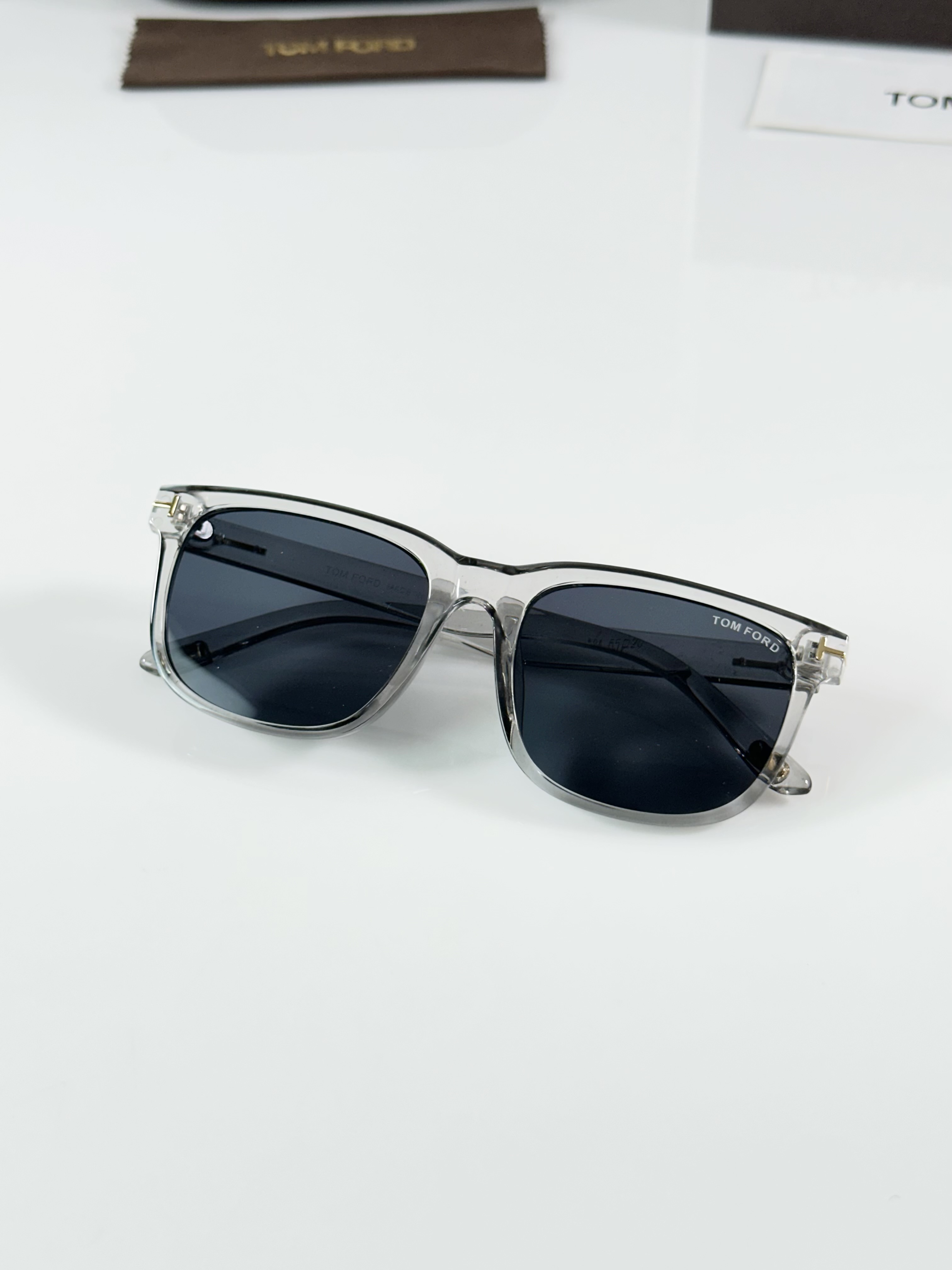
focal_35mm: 48
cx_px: 476
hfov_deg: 30.3
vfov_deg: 39.7
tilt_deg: -42.6
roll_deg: +2.1
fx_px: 1760
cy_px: 635
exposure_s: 1/100
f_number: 1.78
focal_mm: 6.86
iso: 64
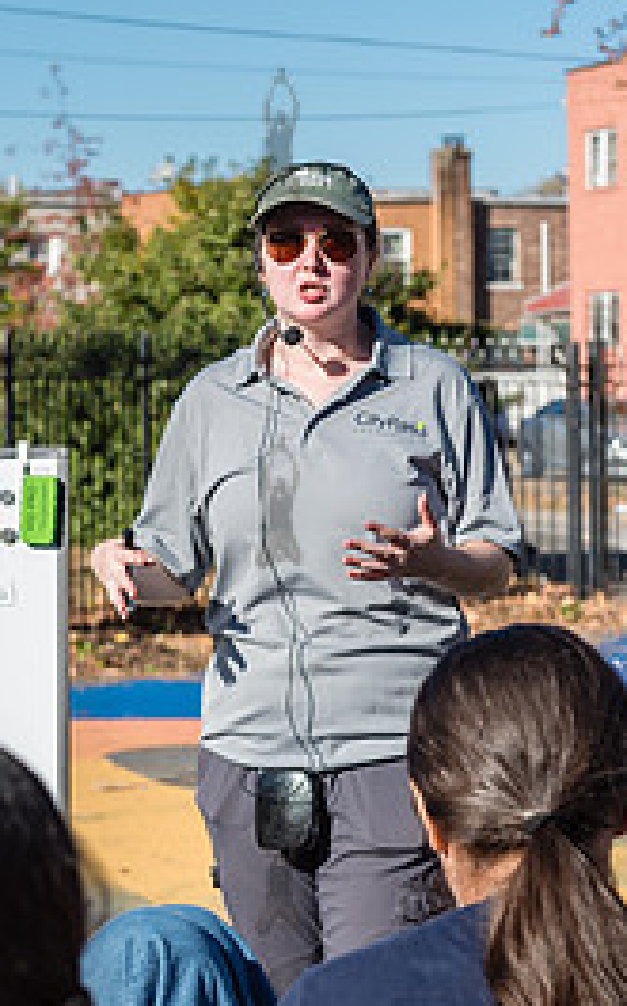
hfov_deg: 9.8
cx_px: 277
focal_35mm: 134
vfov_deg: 15.6
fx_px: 3674
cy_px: 499
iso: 100
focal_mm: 60
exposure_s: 1/500
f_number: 5
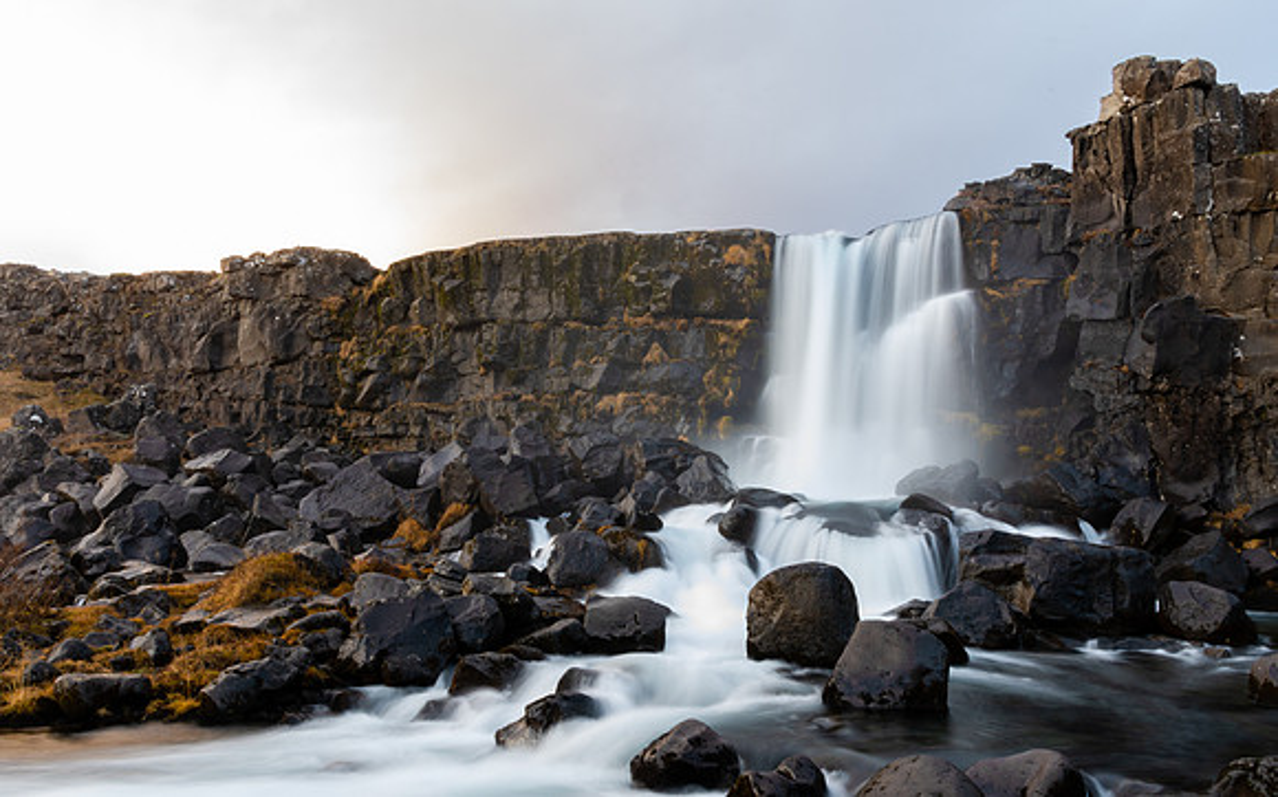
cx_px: 611
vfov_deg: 43.5
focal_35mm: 29
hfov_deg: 65.1
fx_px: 1000
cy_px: 420
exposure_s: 2
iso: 50
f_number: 22
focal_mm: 18
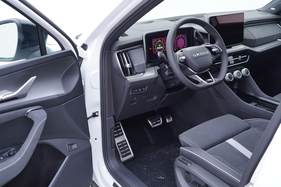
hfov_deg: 53.1
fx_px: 281
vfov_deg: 36.9
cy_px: 94
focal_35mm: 36
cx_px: 140
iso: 160
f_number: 2.8
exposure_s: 1/40
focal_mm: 24
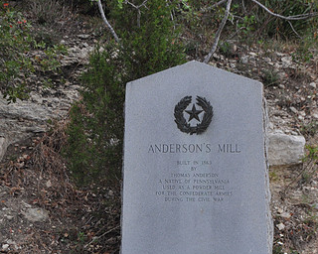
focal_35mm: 166
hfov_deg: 11.6
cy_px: 163
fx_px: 1561
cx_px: 205
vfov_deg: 9.3
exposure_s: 1/60
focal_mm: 65
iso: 720
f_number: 5
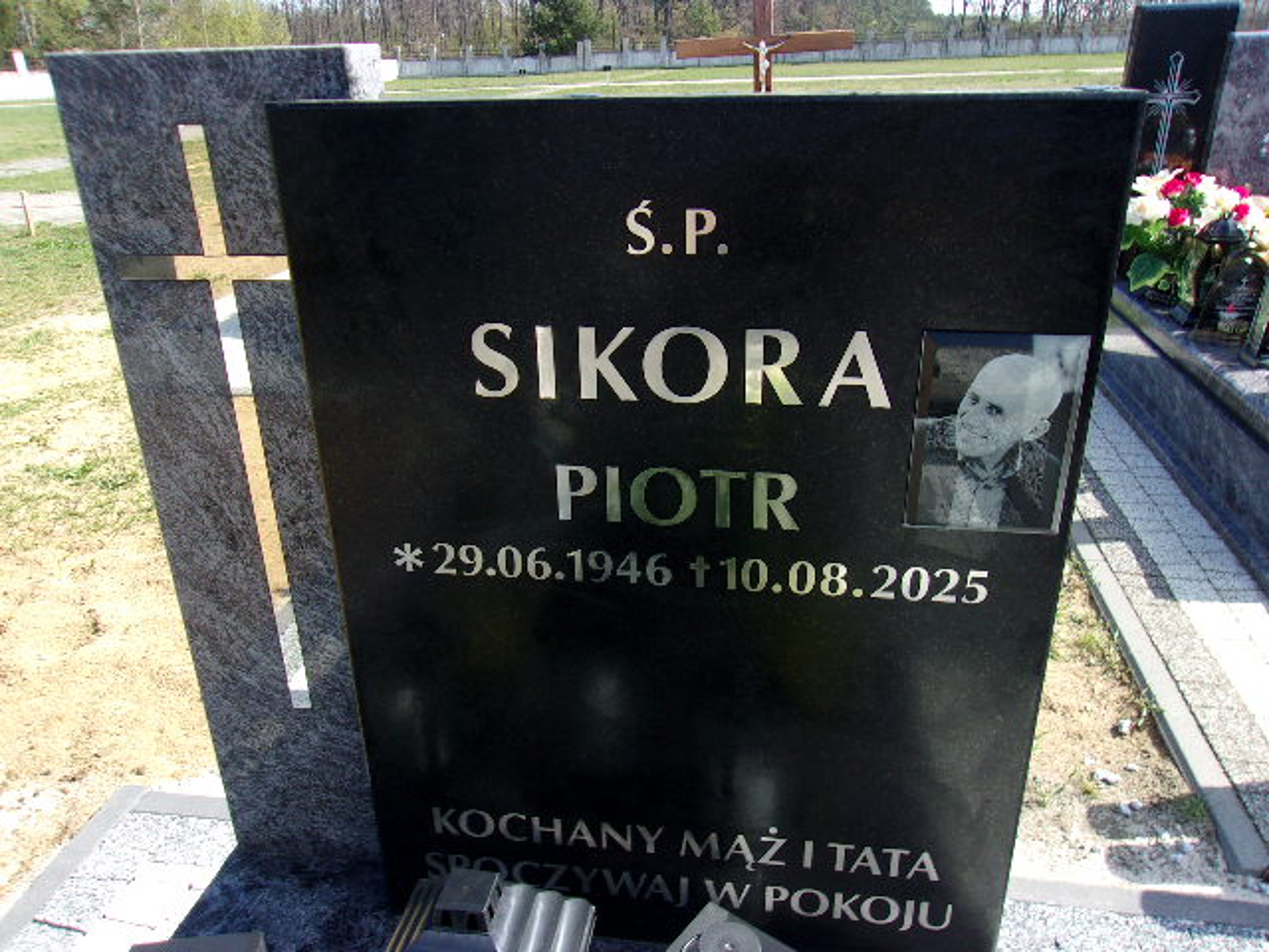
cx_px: 634
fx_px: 990
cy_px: 476
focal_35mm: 27
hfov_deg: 65.3
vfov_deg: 51.4
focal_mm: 4.9
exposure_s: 1/38
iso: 80
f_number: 10.4
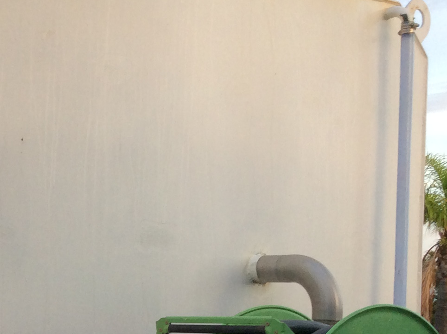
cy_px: 380
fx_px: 1109
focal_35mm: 86
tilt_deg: -3.0
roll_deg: +2.0
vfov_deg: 16.5
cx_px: -56
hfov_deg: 21.5
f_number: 2.4
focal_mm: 3.3
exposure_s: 1/100
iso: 50
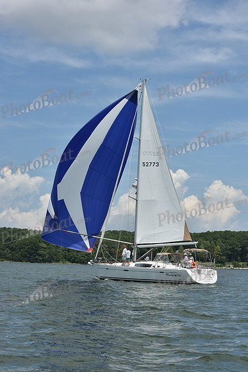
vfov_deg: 28.8
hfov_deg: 19.5
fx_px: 723
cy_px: 186
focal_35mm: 70
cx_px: 124
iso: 320
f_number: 11
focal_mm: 70
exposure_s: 1/1000
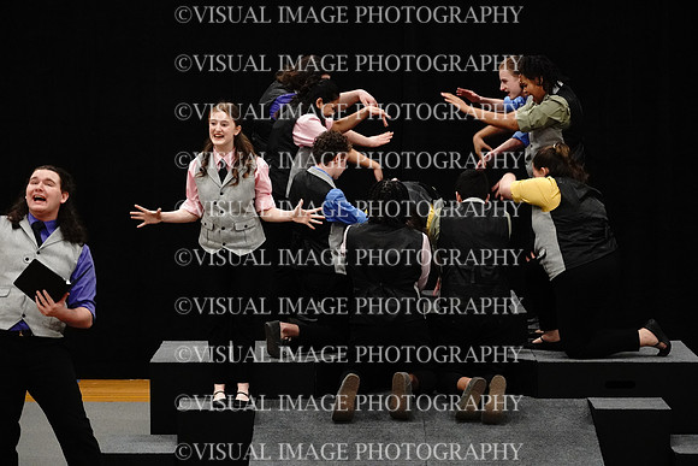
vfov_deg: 12.2
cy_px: 233
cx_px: 349
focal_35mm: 112
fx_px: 2182
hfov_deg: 18.2
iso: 8000
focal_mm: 75
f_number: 5.6
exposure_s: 1/160
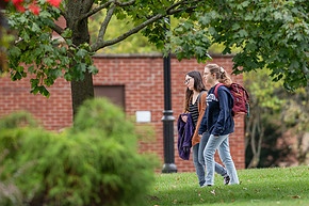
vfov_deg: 2.3
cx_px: 147
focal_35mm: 601
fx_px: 5155
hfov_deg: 3.4
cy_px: 38
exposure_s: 1/400
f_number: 3.2
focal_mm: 300
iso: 250
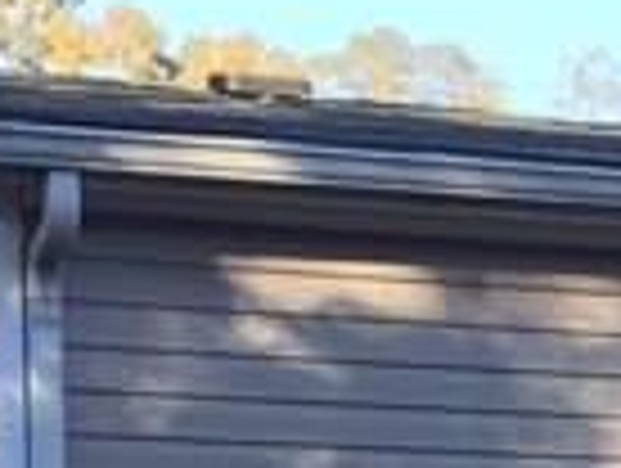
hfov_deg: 8.7
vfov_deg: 6.7
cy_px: 945
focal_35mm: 215
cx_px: 1238
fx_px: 3864
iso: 32
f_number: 2.2
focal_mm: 4.15
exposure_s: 1/257
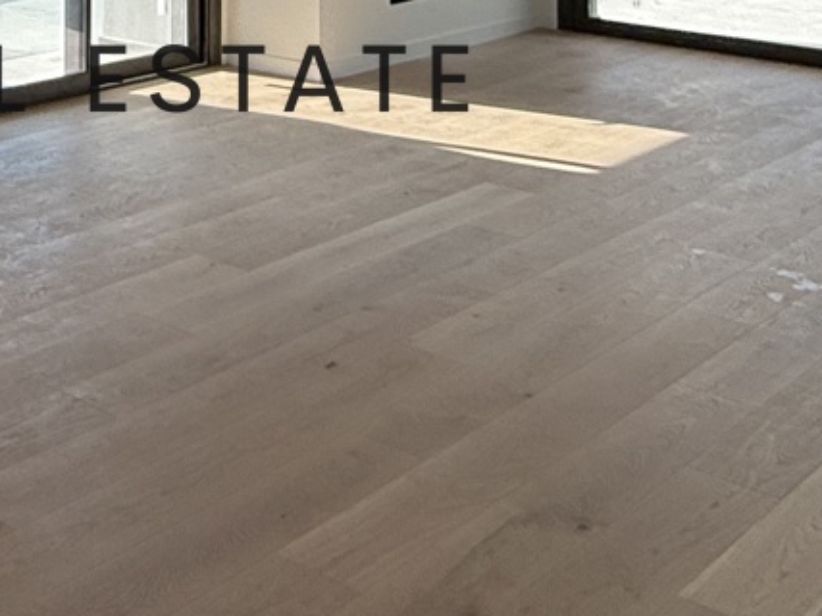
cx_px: -58
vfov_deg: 20.5
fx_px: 1496
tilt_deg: +1.3
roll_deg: -0.5
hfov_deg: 28.3
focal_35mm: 63
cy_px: -264
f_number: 2.2
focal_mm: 2.22
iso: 64
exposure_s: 1/328
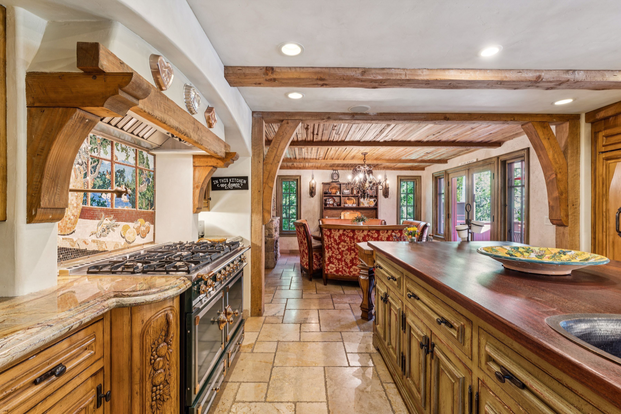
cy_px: 207
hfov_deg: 95.7
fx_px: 281
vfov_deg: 72.7
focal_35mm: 16
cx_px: 310
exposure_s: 3.2
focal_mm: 16.3
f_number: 13
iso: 100
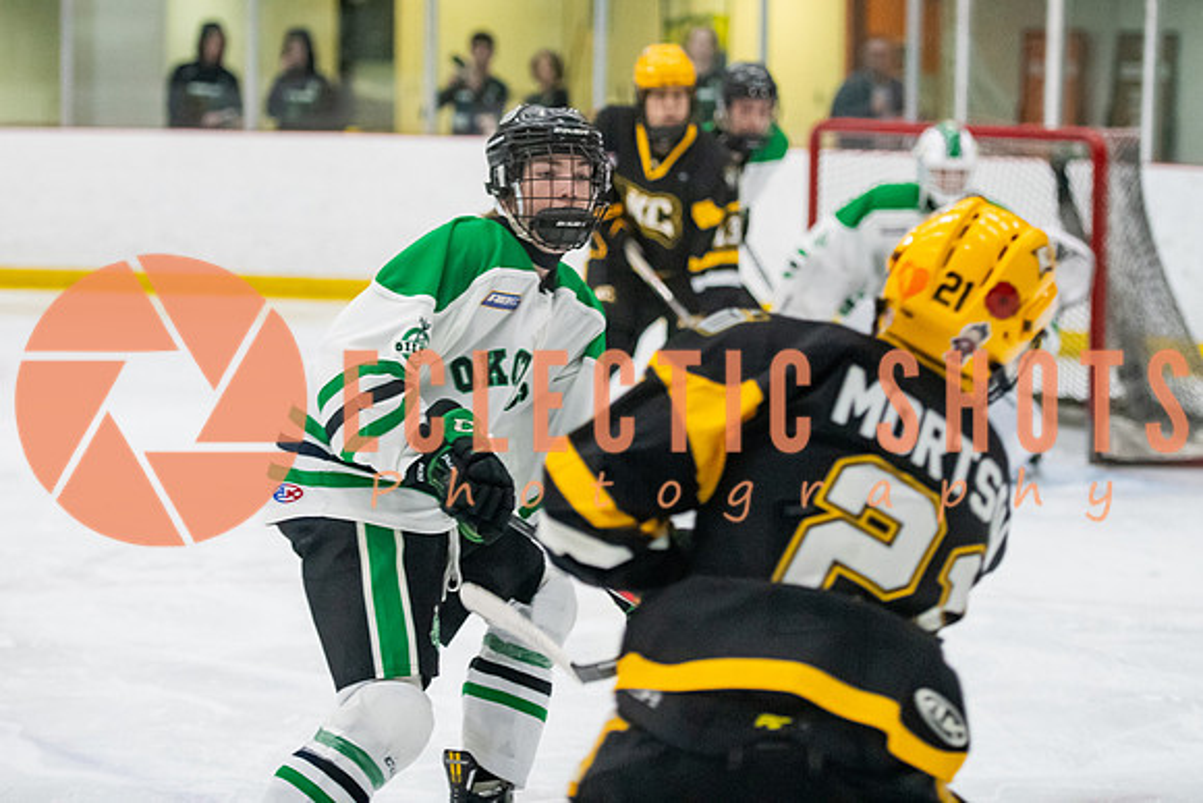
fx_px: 4290
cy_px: 243
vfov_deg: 10.7
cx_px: 602
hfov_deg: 16.0
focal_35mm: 128
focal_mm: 92
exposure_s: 1/800
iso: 4000
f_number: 2.8
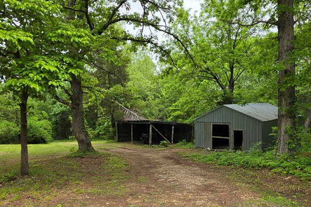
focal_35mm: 25
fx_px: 216
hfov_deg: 71.4
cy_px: 132
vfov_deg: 50.6
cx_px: 168
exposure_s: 1/864
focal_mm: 2.2
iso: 32
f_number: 1.9
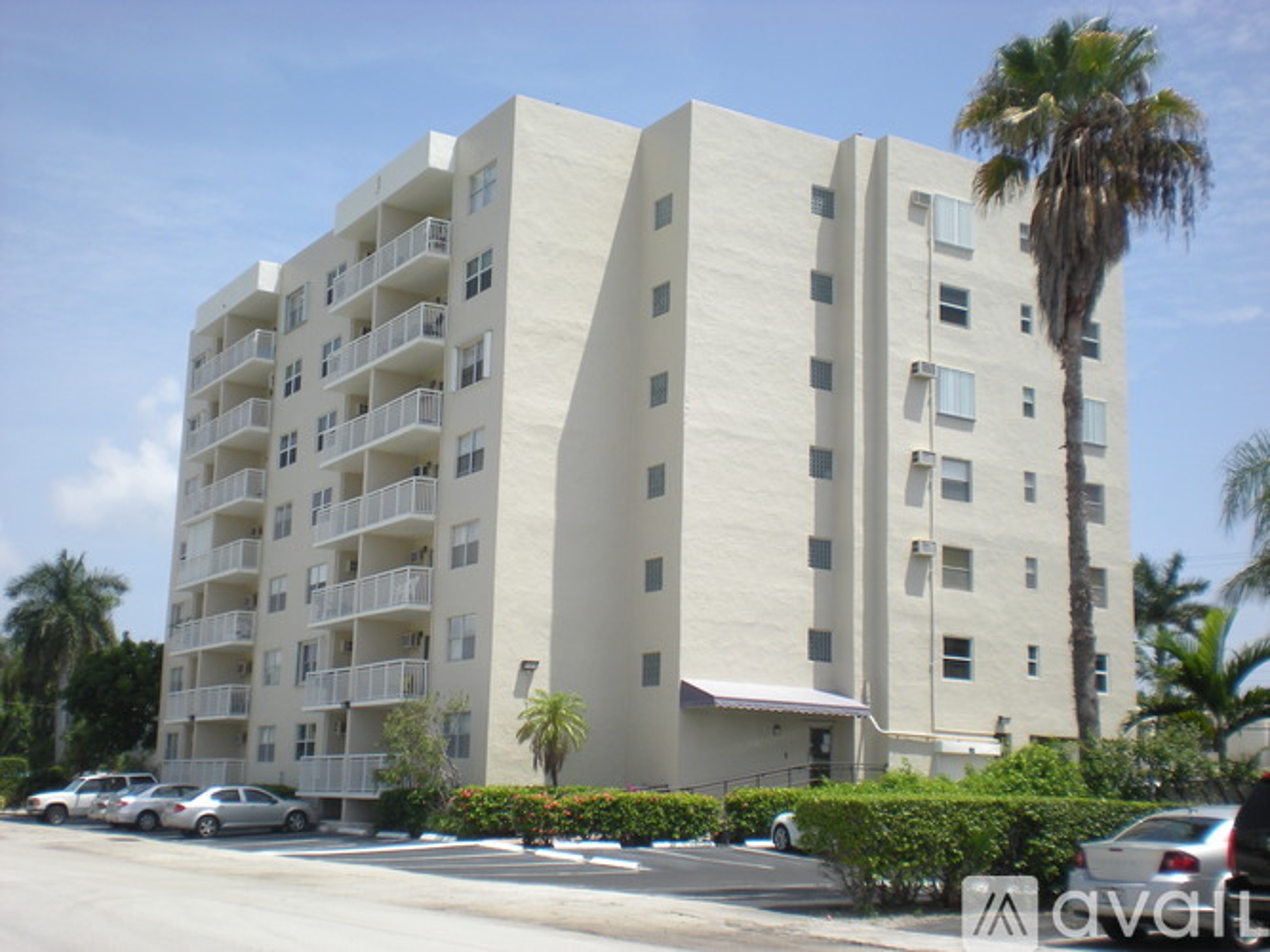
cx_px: 635
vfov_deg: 32.9
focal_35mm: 44
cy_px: 476
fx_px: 1614
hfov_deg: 43.0
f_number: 4.9
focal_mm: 7.4
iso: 64
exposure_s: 1/397
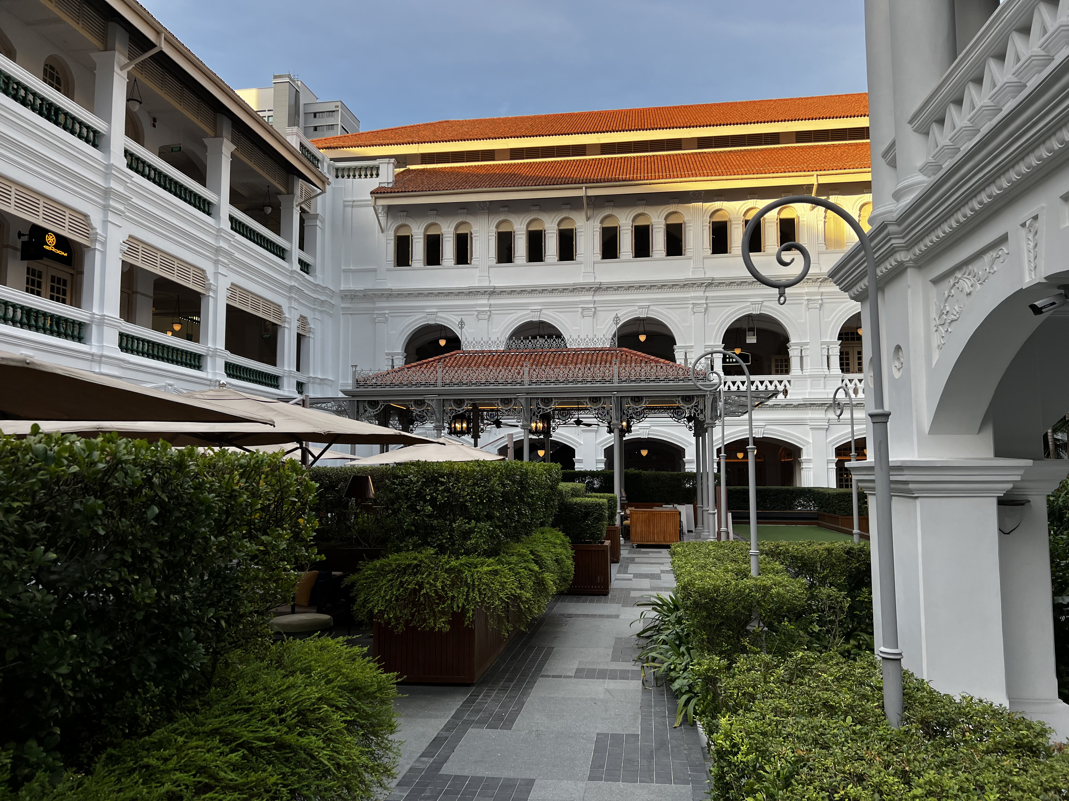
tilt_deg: +4.3
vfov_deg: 53.1
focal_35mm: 26
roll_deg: +0.2
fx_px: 803
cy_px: 400
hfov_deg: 67.3
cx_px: 534
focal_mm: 5.7
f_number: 1.5
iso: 50
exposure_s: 1/666
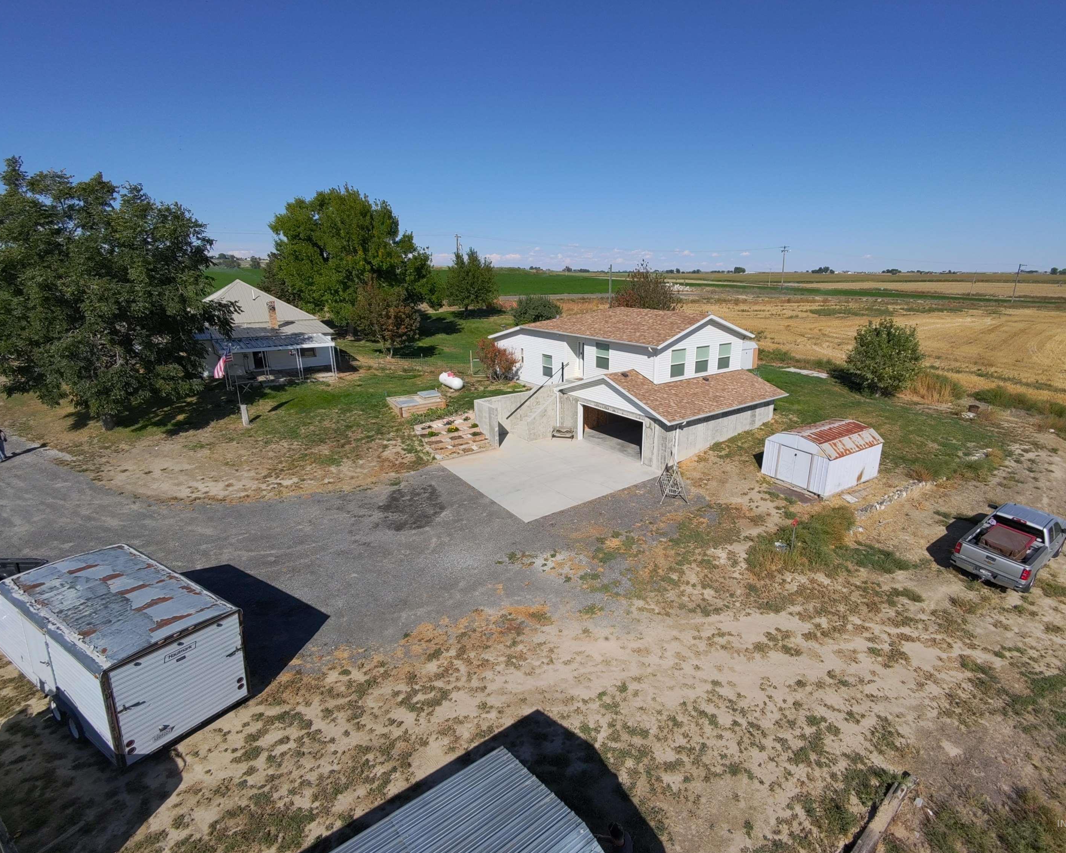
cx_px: 564
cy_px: 428
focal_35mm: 17
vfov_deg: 77.0
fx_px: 536
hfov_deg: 89.5
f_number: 2.55
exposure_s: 1/799
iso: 305
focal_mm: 16
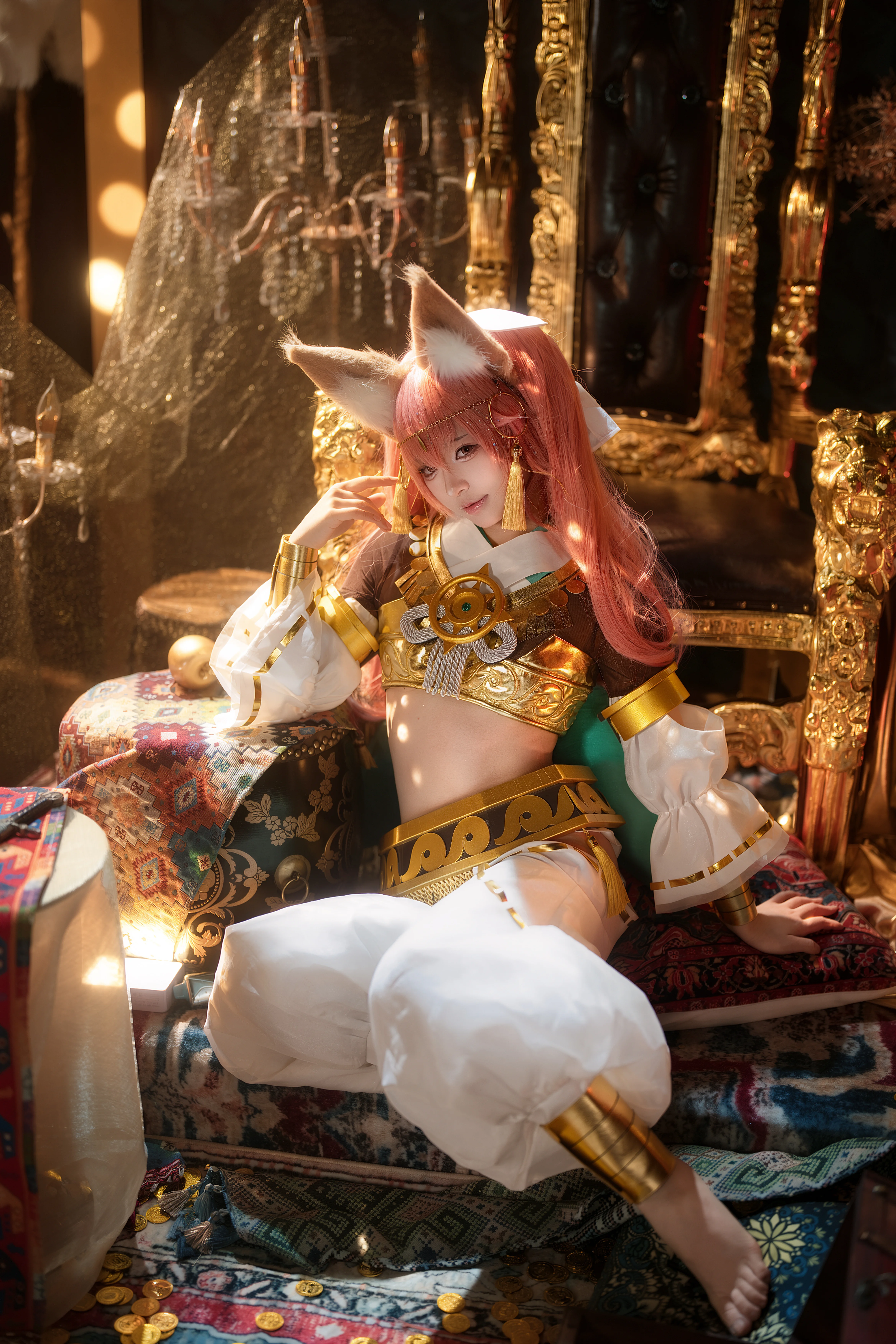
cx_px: 448
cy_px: 672
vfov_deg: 39.6
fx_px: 1867
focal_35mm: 50
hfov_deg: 27.0
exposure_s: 1/50
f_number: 1.2
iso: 50
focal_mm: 50
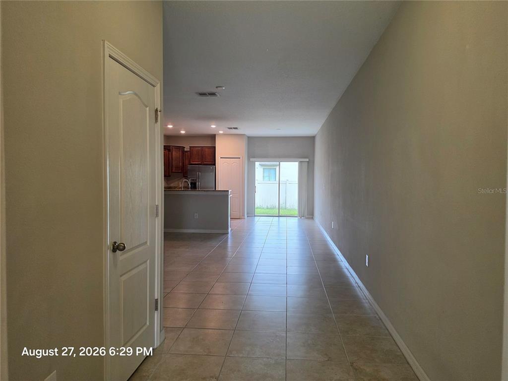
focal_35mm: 23
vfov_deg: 58.9
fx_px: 338
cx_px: 254
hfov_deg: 73.9
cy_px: 190
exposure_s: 1/120
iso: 100
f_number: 1.4
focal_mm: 6.5
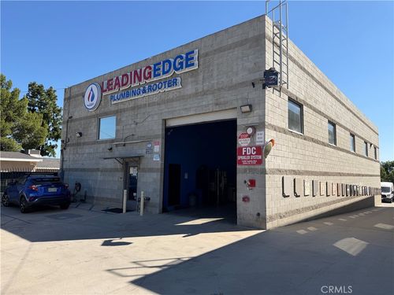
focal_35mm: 24
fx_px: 273
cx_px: 197
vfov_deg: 56.8
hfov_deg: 71.6
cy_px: 148
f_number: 1.78
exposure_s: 1/3425
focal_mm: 6.76
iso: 80
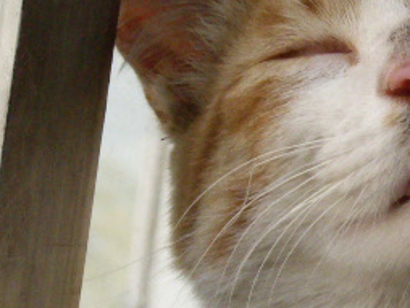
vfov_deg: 3.3
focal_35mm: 455
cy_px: 260
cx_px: 354
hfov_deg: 4.3
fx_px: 5394
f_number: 5.4
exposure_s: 1/250
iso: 400
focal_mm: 23.7
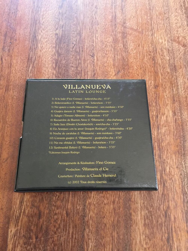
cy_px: 126
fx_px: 210
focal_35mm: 29
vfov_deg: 61.7
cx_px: 94
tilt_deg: -70.9
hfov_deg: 48.2
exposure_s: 1/17
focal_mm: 4.15
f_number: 2.2
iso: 125
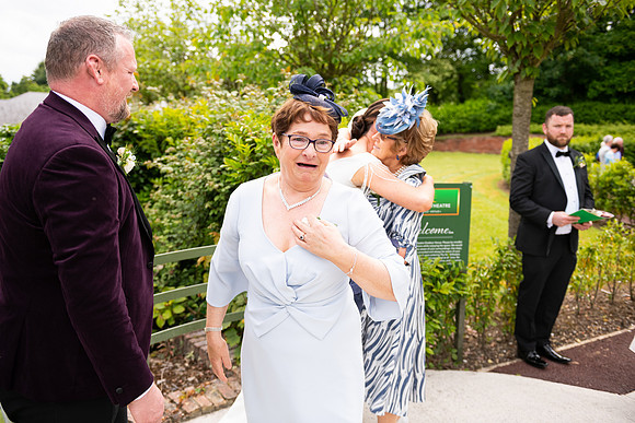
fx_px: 547
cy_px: 212
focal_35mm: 31
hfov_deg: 60.3
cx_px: 318
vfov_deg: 42.3
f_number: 3.5
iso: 250
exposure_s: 1/1600
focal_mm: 31
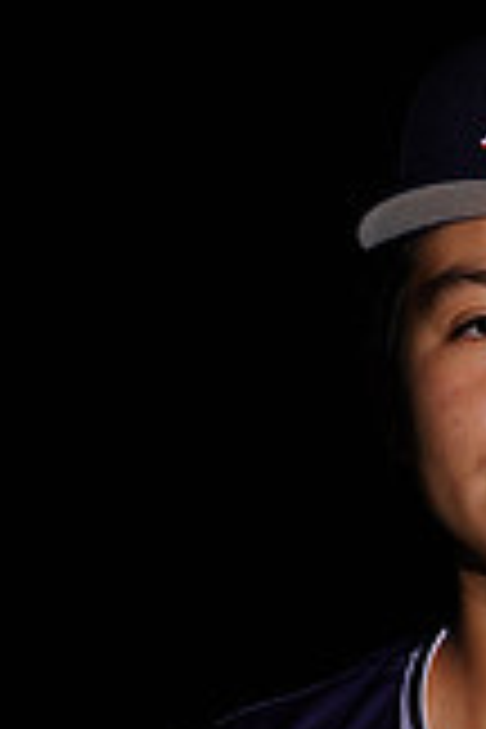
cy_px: 981
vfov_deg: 3.3
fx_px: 12534
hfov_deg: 2.2
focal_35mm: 619
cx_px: 605
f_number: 9
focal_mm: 173
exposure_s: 1/125
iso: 400
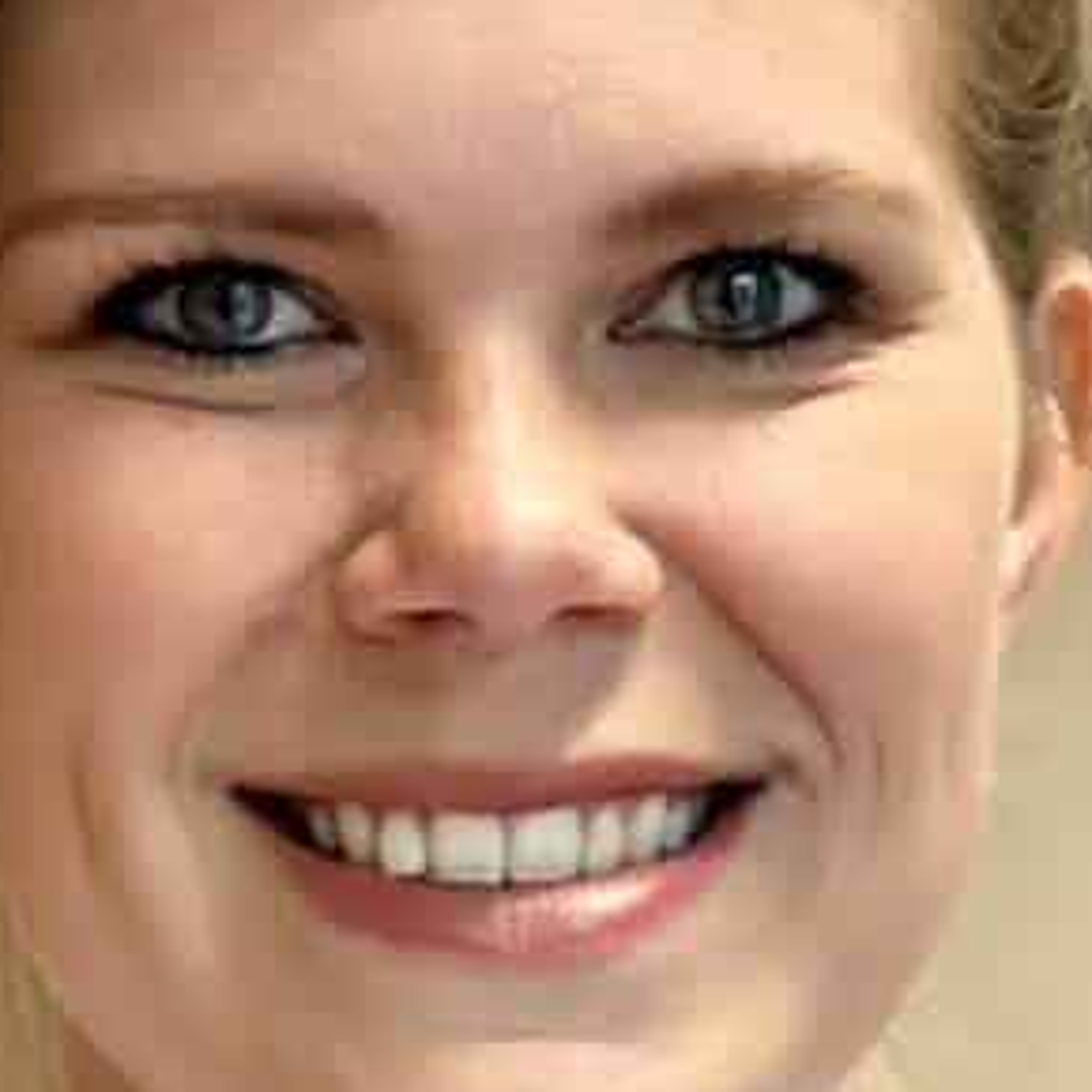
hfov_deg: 4.6
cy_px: 2519
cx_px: 1781
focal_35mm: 375
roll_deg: +1.8
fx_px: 13384
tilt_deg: -0.1
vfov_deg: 4.6
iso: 125
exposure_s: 1/100
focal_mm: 6.86
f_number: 1.78
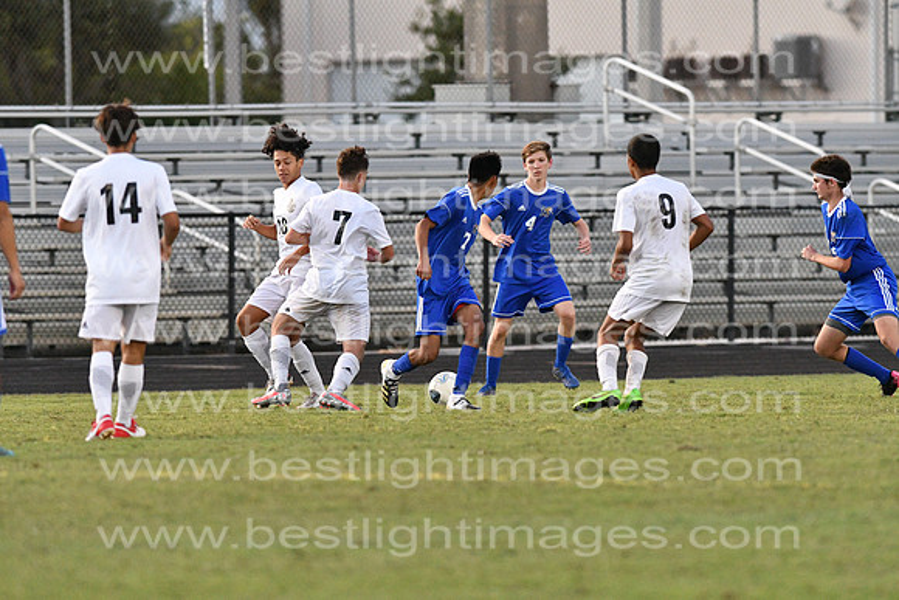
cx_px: 450
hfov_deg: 4.6
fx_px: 11240
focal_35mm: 450
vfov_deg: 3.1
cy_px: 300
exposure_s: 1/800
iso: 6400
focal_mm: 300
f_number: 4
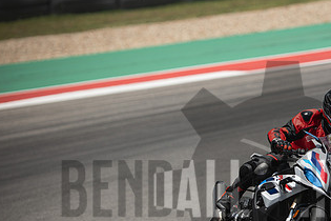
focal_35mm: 552
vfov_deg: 2.5
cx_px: 283
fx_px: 5075
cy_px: 190
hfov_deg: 3.7
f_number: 2.8
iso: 125
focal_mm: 200
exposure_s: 1/2000
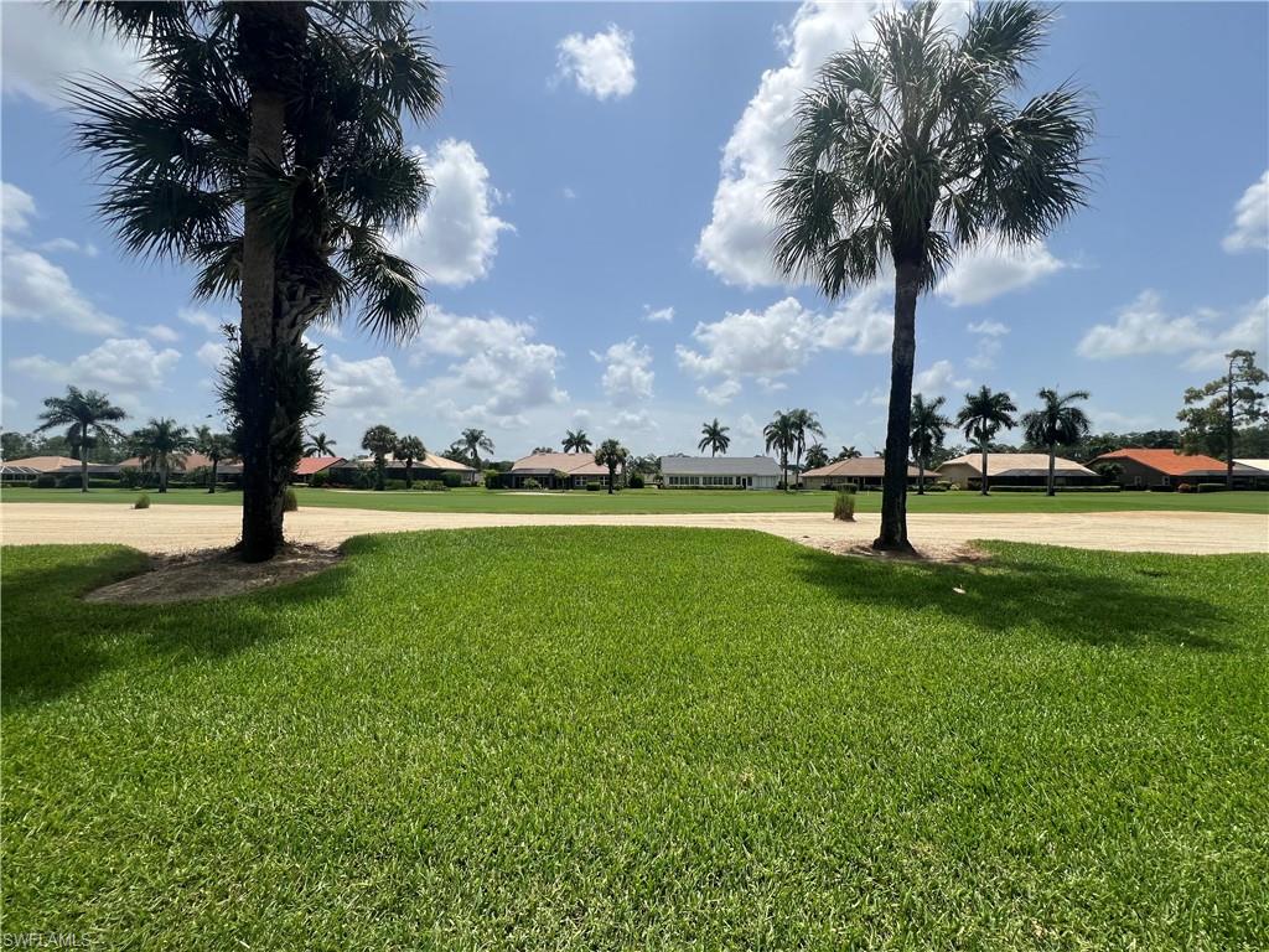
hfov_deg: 106.2
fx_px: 477
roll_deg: -0.1
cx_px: 634
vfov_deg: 89.9
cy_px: 476
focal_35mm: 13
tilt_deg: +0.3
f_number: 1.8
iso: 32
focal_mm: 1.57
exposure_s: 1/2660
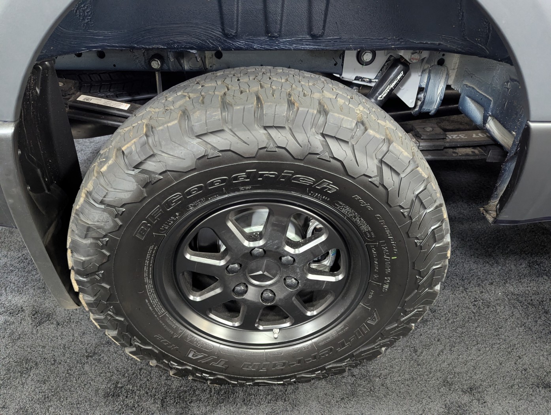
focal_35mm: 24
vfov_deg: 56.9
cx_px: 276
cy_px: 208
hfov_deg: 71.5
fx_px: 383
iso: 1942
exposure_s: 1/60
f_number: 1.85
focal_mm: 6.81
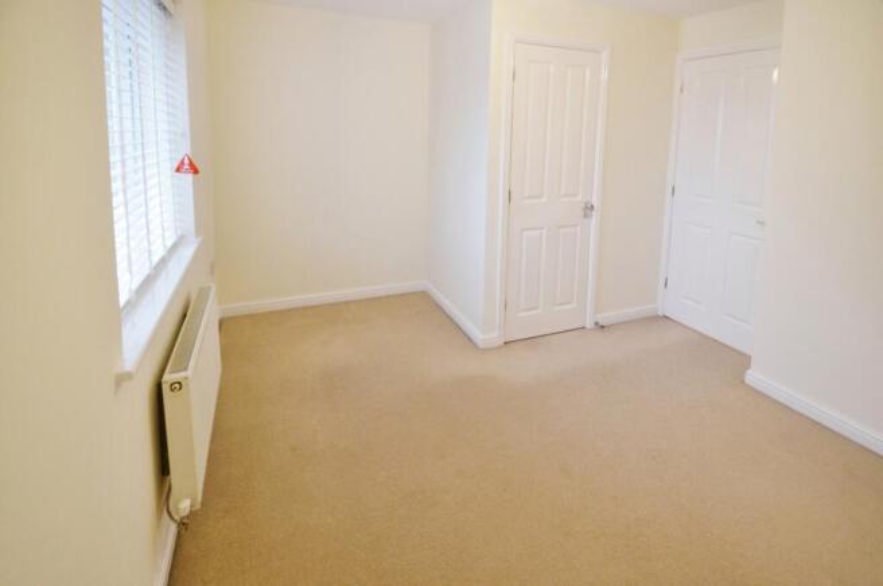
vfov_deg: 77.1
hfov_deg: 100.5
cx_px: 442
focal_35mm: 15
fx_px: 367
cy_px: 293
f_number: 4
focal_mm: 10
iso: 800
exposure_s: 1/60
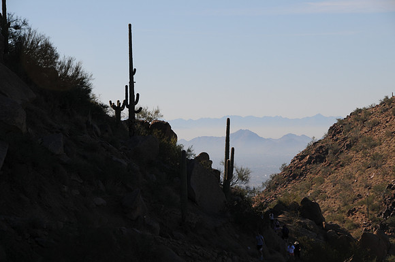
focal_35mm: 142
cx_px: 198
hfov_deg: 14.4
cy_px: 131
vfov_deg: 9.6
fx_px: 1561
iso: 200
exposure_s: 1/500
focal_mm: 95
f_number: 11
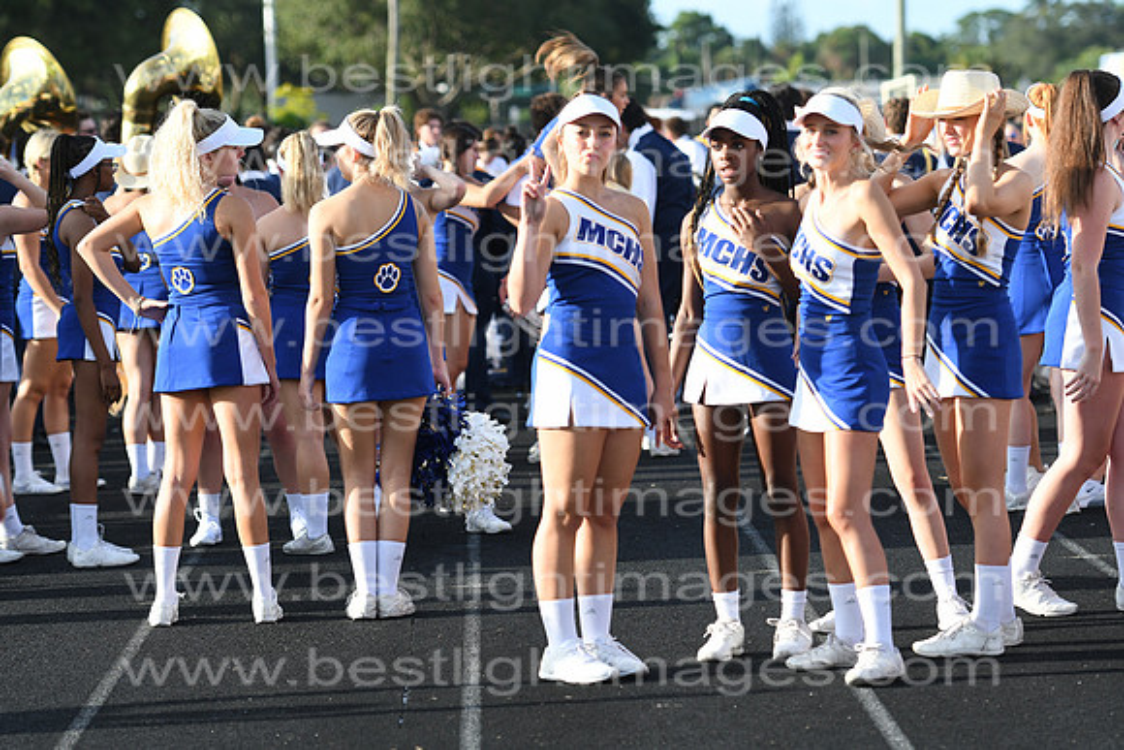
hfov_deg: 12.4
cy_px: 375
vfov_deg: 8.3
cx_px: 562
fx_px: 5153
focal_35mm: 165
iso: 200
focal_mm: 110
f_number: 4
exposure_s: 1/1250
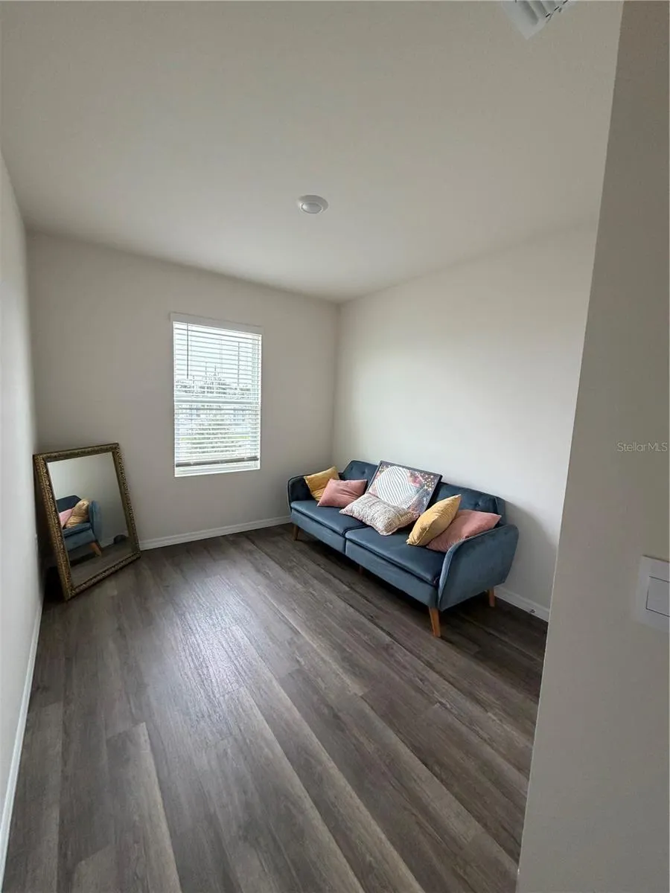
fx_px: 361
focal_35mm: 14
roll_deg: -2.5
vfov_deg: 102.1
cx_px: 335
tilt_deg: -7.4
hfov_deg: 85.7
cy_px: 446
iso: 250
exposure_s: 1/60
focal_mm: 2.22
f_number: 2.2
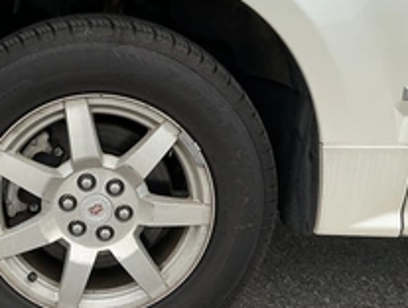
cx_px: 106
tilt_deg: -19.1
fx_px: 638
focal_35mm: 54
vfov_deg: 27.1
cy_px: 174
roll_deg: -0.2
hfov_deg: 34.8
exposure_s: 1/606
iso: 25
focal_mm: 3
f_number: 1.8
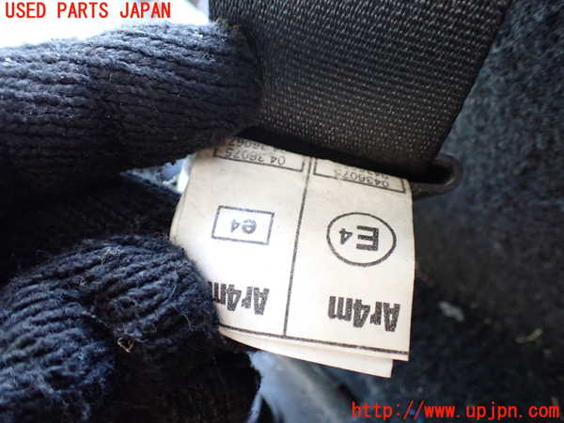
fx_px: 489
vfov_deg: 46.8
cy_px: 212
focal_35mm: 30
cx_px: 282
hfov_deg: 60.0
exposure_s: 1/50
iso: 800
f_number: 2.3
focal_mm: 5.4
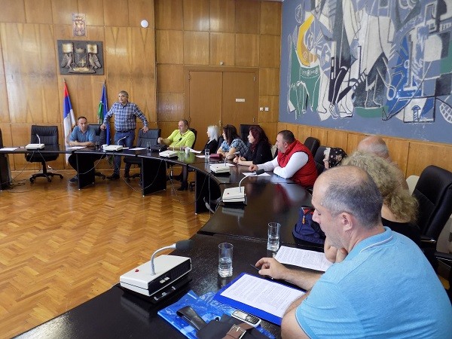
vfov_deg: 56.8
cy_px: 170
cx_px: 226
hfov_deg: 71.6
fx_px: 313
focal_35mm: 24
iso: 280
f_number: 3.1
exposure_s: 1/30
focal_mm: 4.3
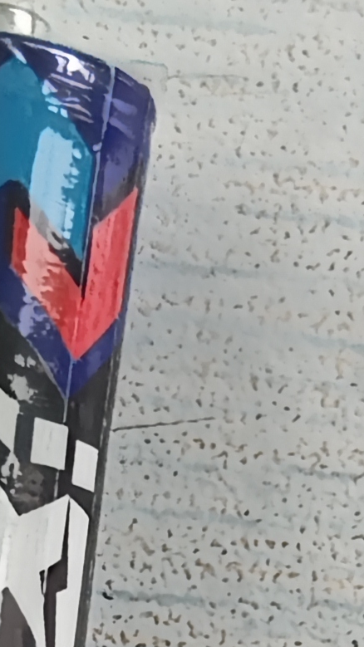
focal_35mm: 137
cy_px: 796
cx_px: 82
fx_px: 2352
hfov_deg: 8.8
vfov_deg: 15.1
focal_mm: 5.56
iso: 284
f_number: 1.88
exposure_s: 1/100
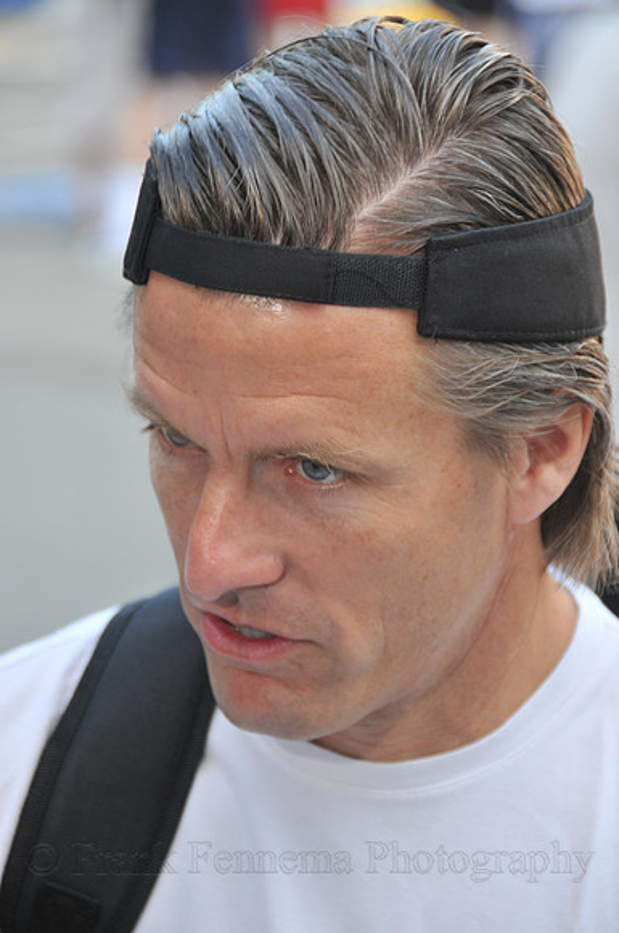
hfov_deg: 7.0
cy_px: 466
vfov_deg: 10.6
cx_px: 310
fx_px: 5044
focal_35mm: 195
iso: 200
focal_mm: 130
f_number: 5.6
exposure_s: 1/125
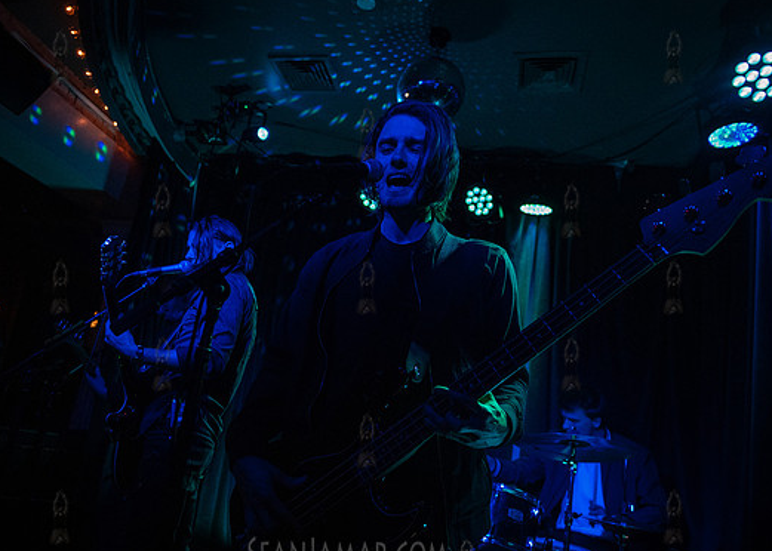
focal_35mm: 28
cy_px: 286
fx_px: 614
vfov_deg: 48.3
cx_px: 335
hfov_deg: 64.1
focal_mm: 24
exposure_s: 1/320
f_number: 3.5
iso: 12800
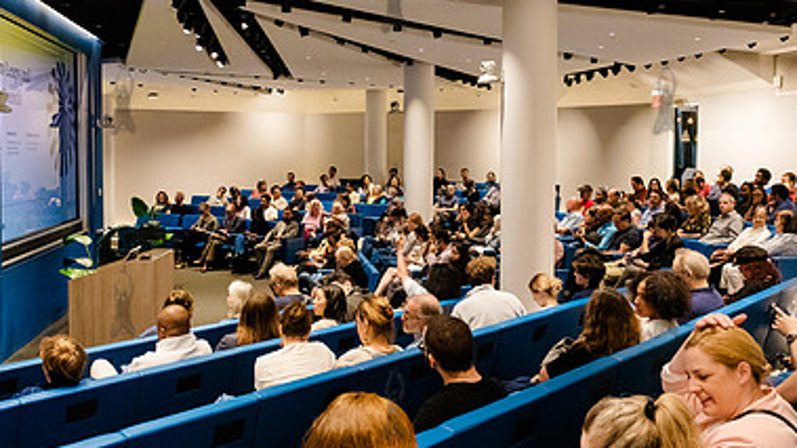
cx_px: 393
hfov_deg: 50.5
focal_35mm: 40
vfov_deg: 29.7
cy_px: 199
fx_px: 845
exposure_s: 1/250
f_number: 4.5
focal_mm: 24
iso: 6400
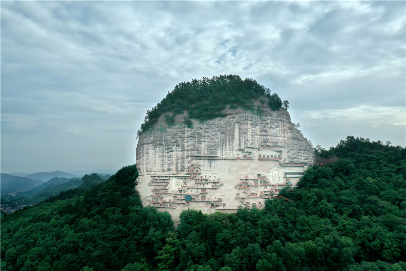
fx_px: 316
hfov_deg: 65.5
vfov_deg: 46.4
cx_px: 203
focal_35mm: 28
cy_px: 136
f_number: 7.1
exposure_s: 1/200
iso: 100
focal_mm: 10.26
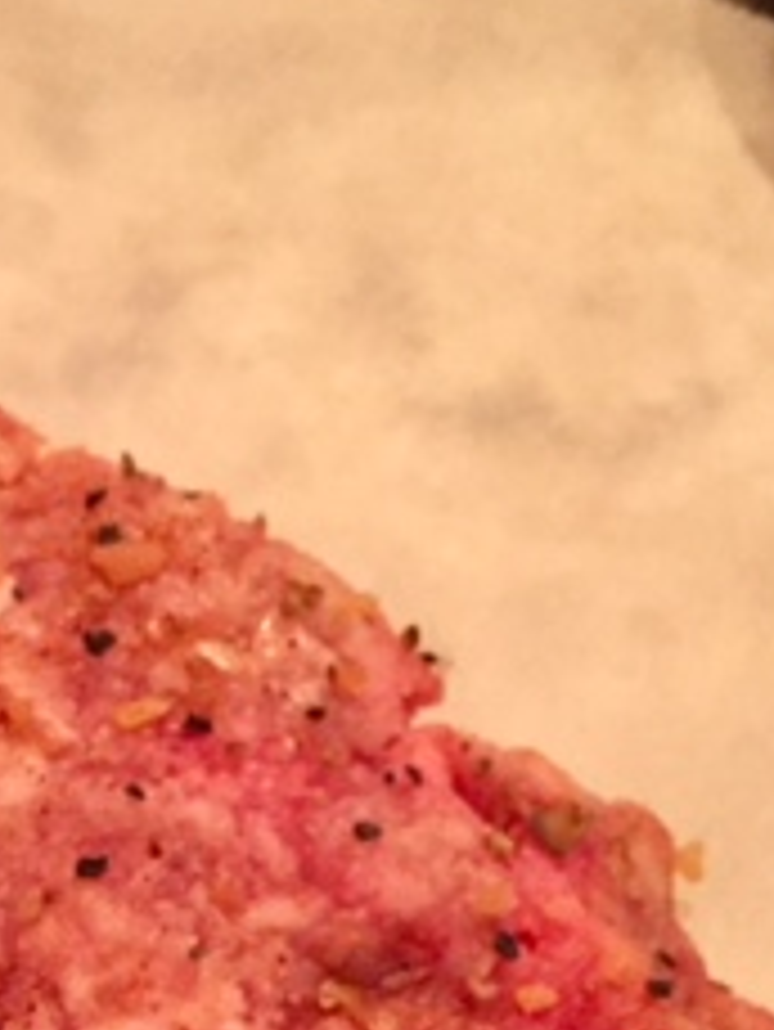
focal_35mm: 81
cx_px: -104
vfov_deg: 22.3
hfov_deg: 17.5
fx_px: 2413
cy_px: 1237
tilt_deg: -72.4
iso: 320
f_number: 2.2
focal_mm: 4.15
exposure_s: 1/15
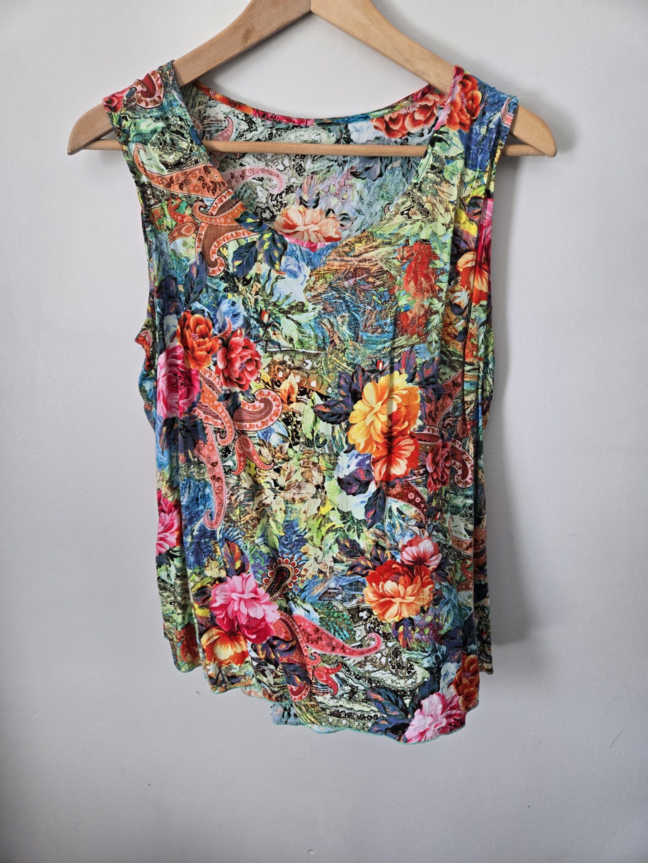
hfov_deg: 58.9
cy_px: 432
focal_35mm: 23
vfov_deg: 73.9
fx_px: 574
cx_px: 324
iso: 100
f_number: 1.8
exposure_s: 1/180
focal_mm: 5.4
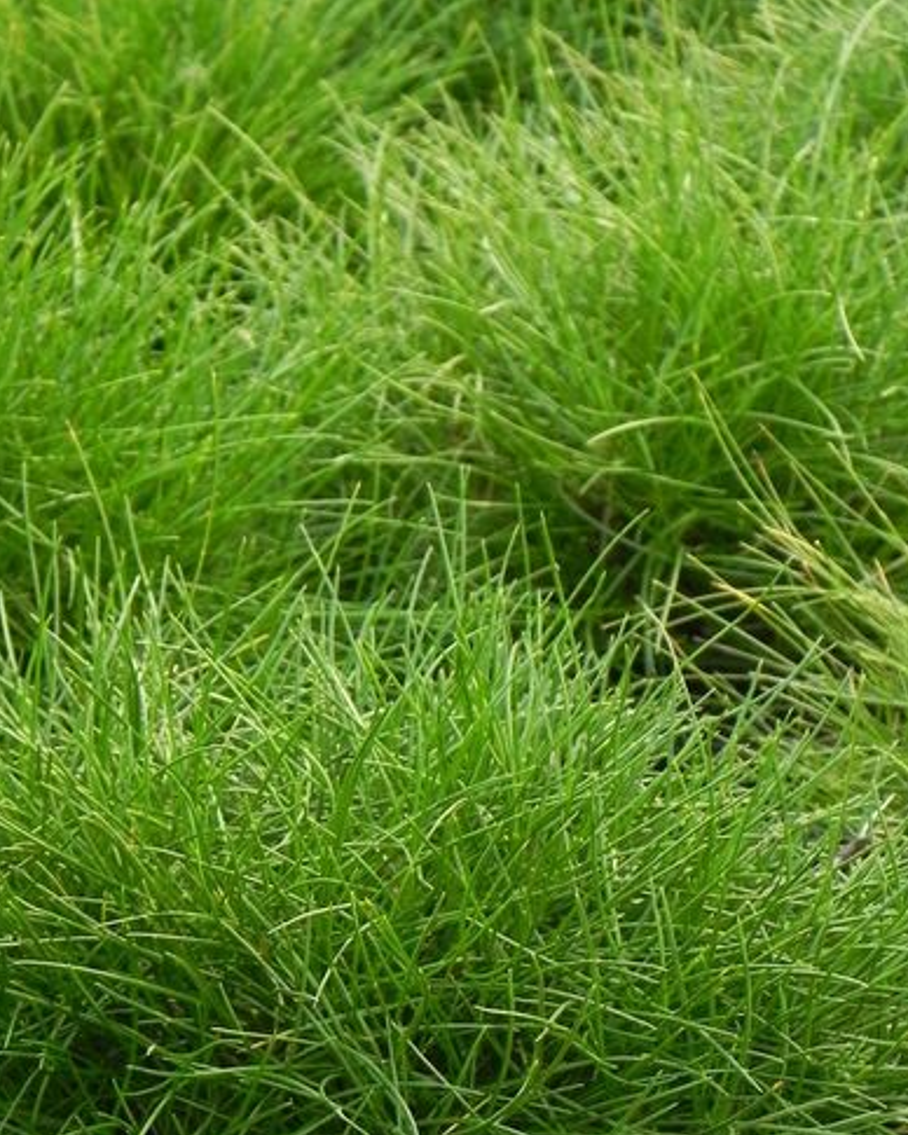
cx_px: 316
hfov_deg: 10.1
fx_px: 5140
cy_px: 630
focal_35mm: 153
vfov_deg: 12.6
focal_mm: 16.9
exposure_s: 1/25
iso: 160
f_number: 5
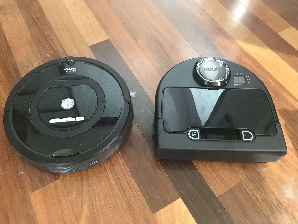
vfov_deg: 49.7
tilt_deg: -57.7
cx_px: 149
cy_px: 112
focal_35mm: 28
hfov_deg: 63.4
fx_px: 241
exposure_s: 1/15
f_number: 1.8
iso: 80
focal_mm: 3.99
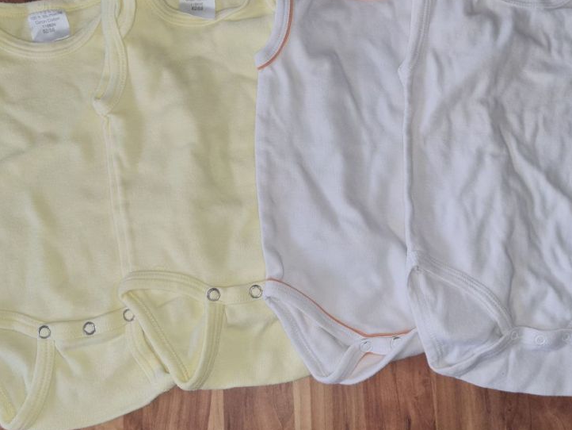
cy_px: 179
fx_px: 595
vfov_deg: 39.6
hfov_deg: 51.3
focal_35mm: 36
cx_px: 294
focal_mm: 5.4
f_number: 1.8
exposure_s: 1/100
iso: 125
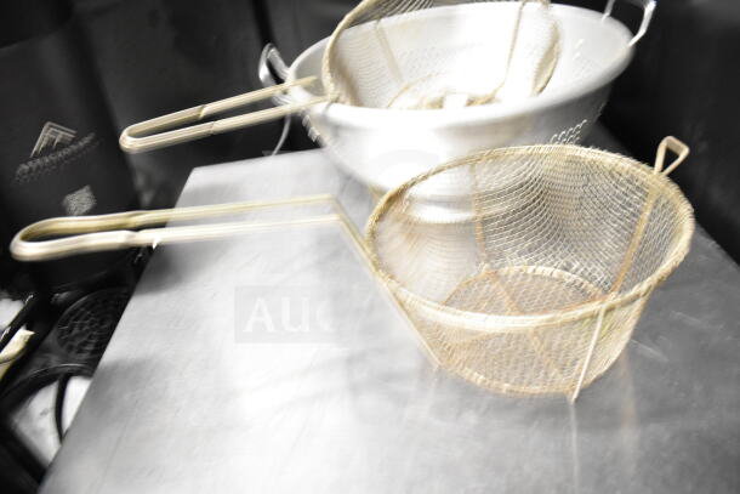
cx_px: 370
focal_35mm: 27
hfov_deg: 67.4
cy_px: 247
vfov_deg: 48.0
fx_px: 555
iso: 3600
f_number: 3.5
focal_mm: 18
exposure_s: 1/30
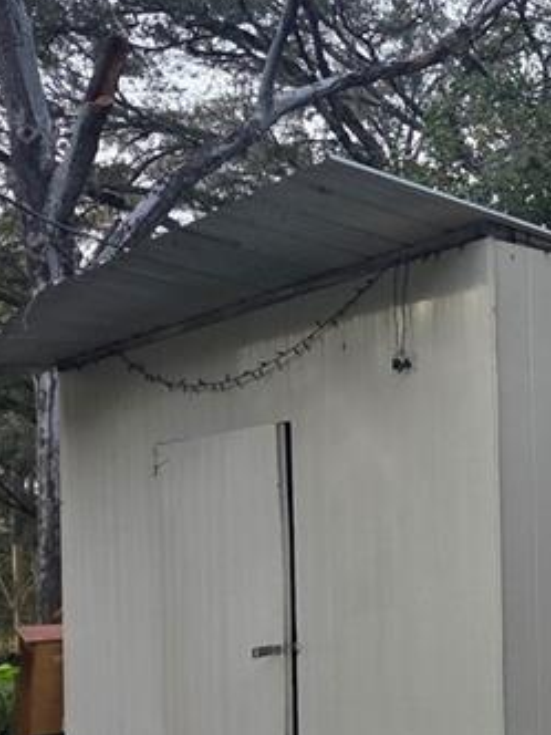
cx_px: 737
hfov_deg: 25.9
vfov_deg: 39.5
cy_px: 534
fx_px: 997
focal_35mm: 47
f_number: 1.9
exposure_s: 1/507
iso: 40
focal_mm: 2.2
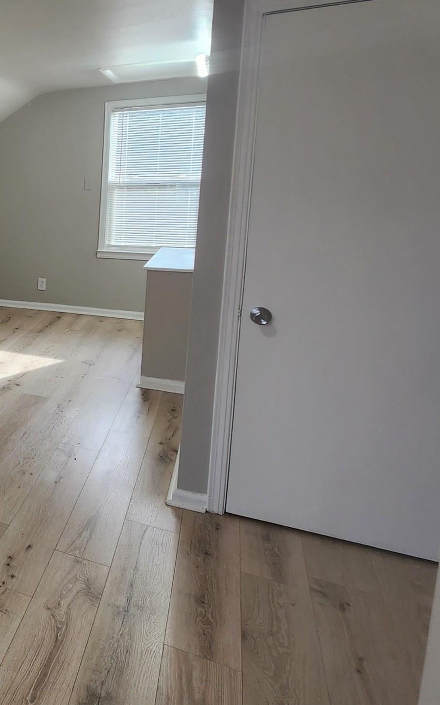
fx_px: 557
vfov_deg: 63.9
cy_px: 271
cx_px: -200
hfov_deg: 29.2
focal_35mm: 29
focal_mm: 2.2
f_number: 2.2
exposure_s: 1/60
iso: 64
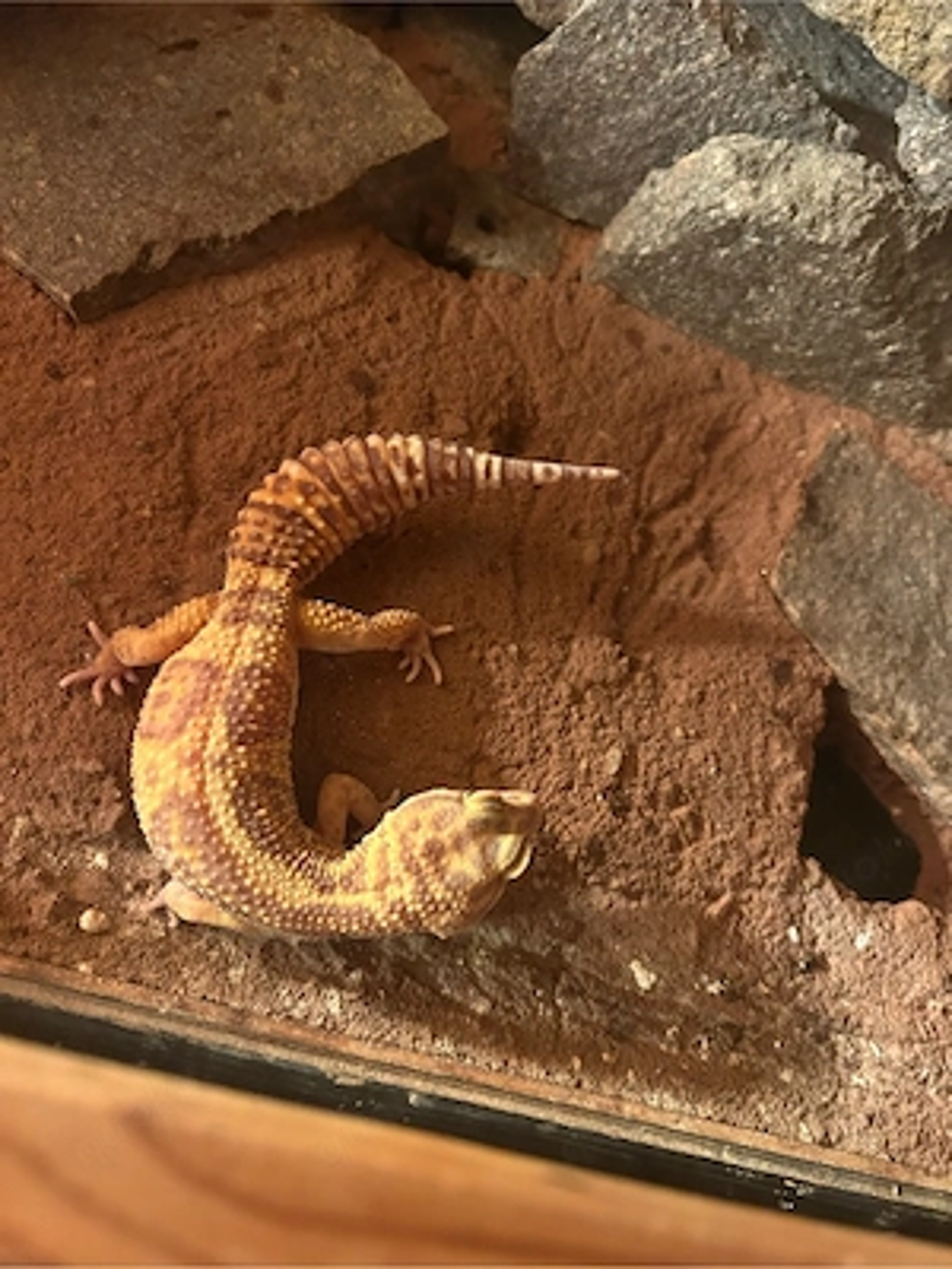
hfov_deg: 53.1
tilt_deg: -66.8
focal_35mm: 26
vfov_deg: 67.3
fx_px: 953
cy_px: 634
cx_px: 476
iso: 640
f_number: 1.5
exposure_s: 1/33
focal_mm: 5.7
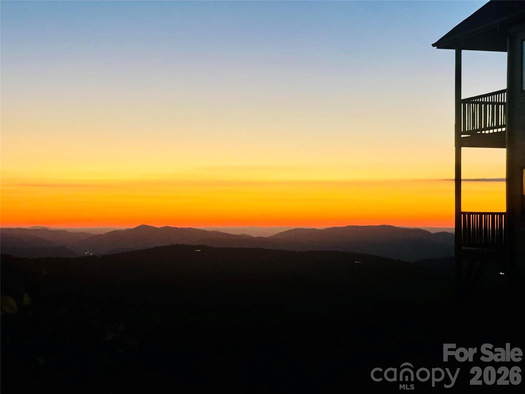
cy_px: 197
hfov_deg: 30.3
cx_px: 262
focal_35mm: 64
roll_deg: +0.0
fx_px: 971
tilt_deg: +1.3
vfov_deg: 22.9
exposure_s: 1/60
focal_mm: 7.5
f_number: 2.2
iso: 250
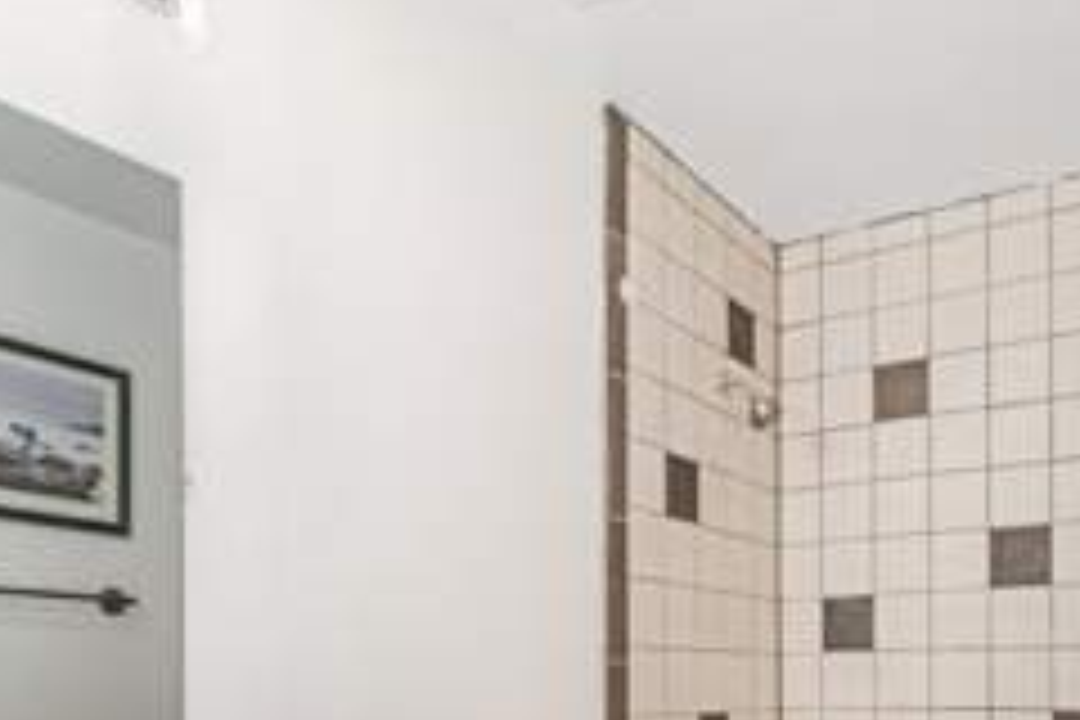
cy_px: 702
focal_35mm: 33
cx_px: 693
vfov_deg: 36.4
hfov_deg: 56.3
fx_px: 990
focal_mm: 11
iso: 200
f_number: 9
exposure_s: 1/125
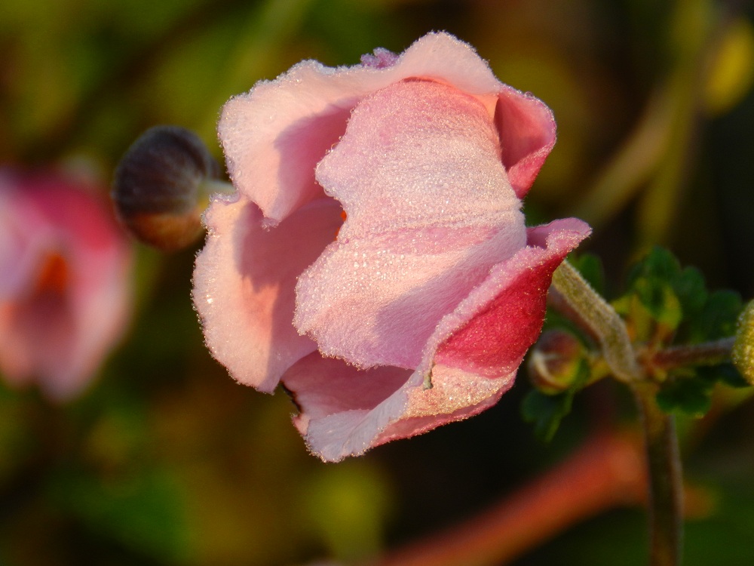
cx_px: 377
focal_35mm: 403
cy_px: 283
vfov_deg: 3.7
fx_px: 8778
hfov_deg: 4.9
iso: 160
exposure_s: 1/100
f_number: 5.6
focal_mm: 71.7
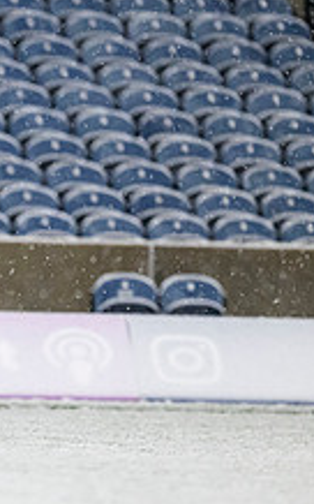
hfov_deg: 1.2
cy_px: 274
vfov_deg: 1.9
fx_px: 14889
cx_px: -332
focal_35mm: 1086
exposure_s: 1/2000
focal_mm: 400
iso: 6400
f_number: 3.5
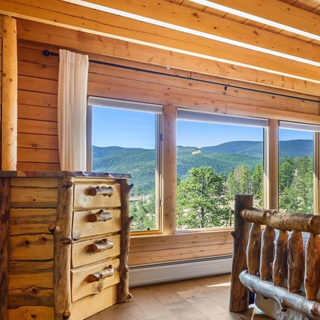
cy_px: 184
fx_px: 377
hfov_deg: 36.8
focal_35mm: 36
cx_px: 371
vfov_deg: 45.9
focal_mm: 16
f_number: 8
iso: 200
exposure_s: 1/60
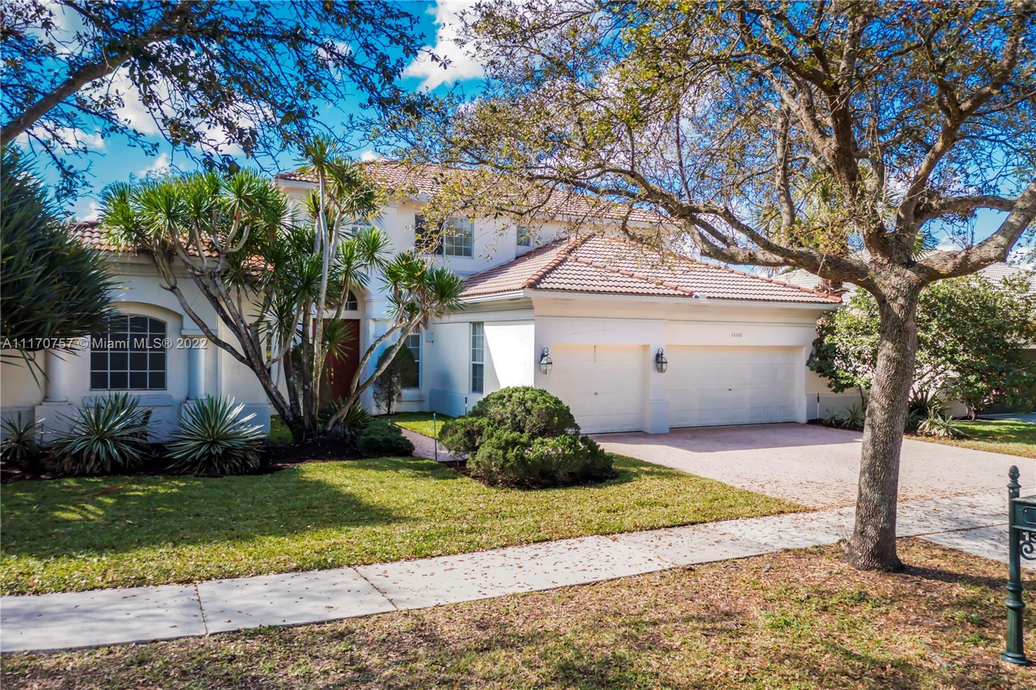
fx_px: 805
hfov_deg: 65.5
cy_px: 345
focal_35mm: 28
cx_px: 518
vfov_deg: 46.4
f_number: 2.8
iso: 100
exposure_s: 1/40
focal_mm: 10.26
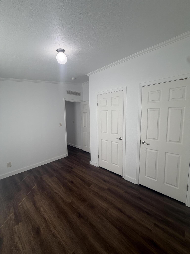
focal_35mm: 14
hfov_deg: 85.7
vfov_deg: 102.1
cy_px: 127
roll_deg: +1.0
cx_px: 95
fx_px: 102
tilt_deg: -5.1
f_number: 2.2
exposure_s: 1/120
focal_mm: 2.22
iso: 80
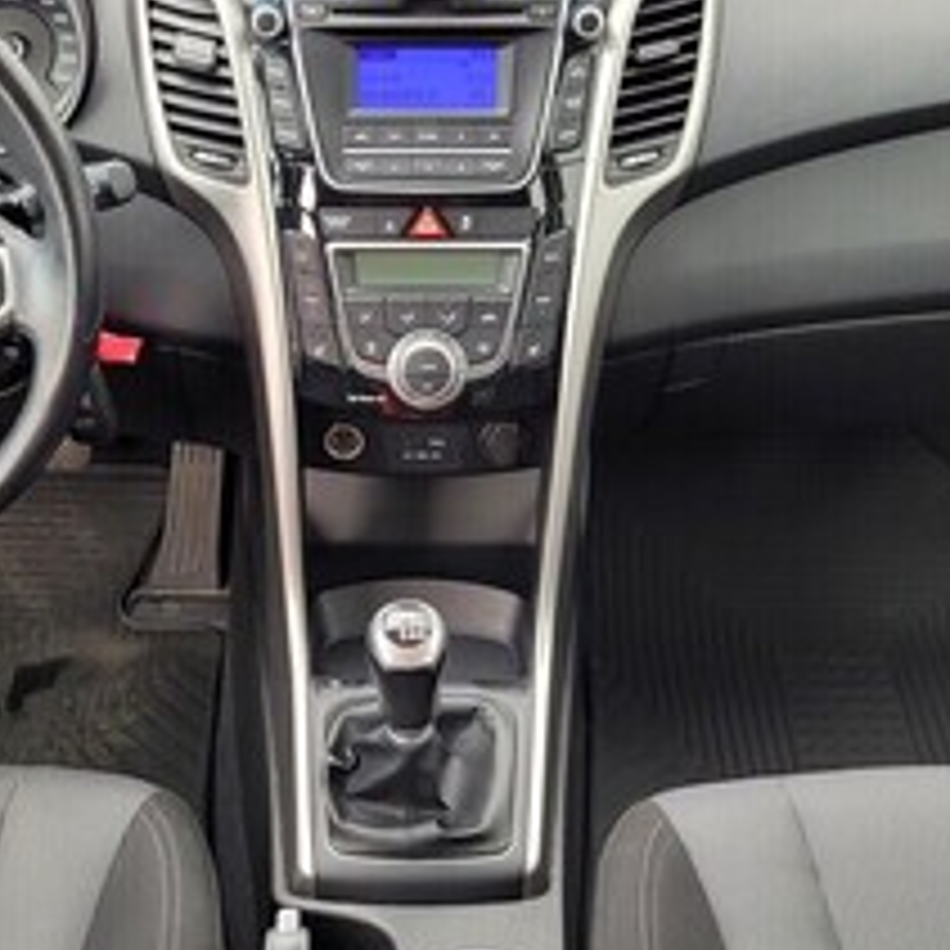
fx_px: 1863
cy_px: 565
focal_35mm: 60
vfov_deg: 28.5
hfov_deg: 28.6
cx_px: 410
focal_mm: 5.4
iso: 80
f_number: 1.8
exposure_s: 1/100
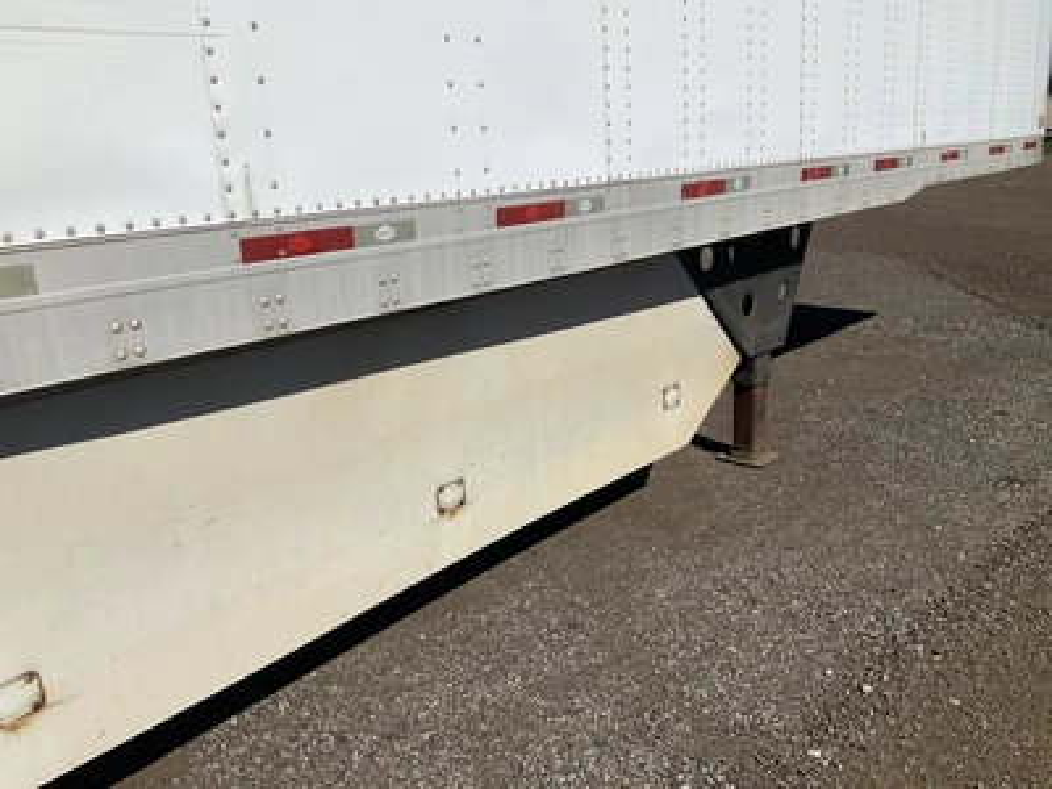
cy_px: 394
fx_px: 881
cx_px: 526
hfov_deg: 61.7
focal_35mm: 29
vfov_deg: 48.2
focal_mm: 3
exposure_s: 1/5814
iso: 25
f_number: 1.8
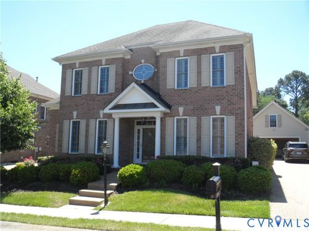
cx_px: 154
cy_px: 116
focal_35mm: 32
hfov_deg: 56.8
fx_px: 286
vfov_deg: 44.2
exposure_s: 1/350
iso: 80
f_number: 3.4
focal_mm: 5.3
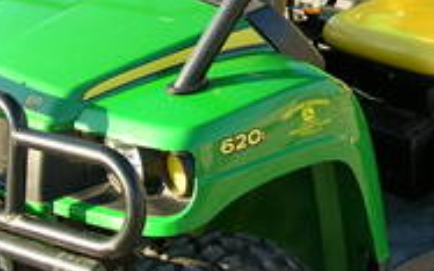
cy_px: 24
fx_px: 1313
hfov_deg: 18.6
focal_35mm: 111
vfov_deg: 11.7
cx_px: 360
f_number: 2.7
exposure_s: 1/200
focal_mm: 6
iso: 50
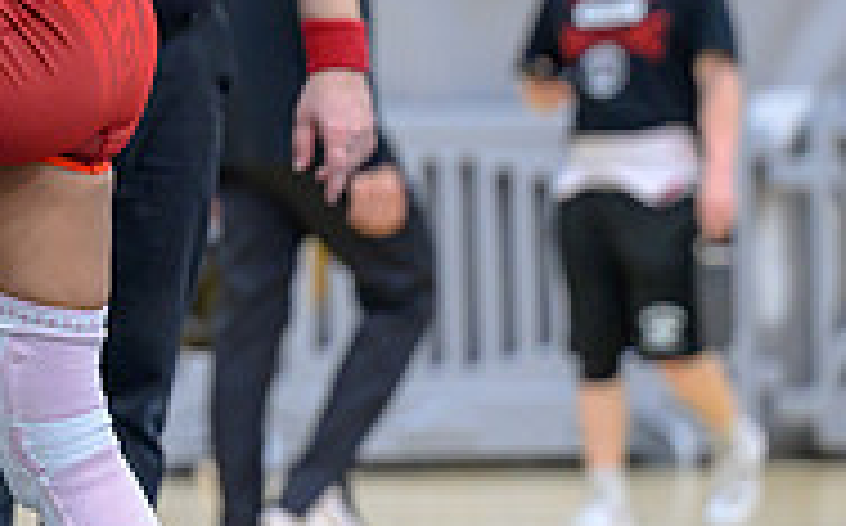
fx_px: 8060
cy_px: 39
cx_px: -151
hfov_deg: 6.0
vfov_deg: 3.7
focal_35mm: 350
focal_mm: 102
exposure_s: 1/800
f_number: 2.8
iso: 2000
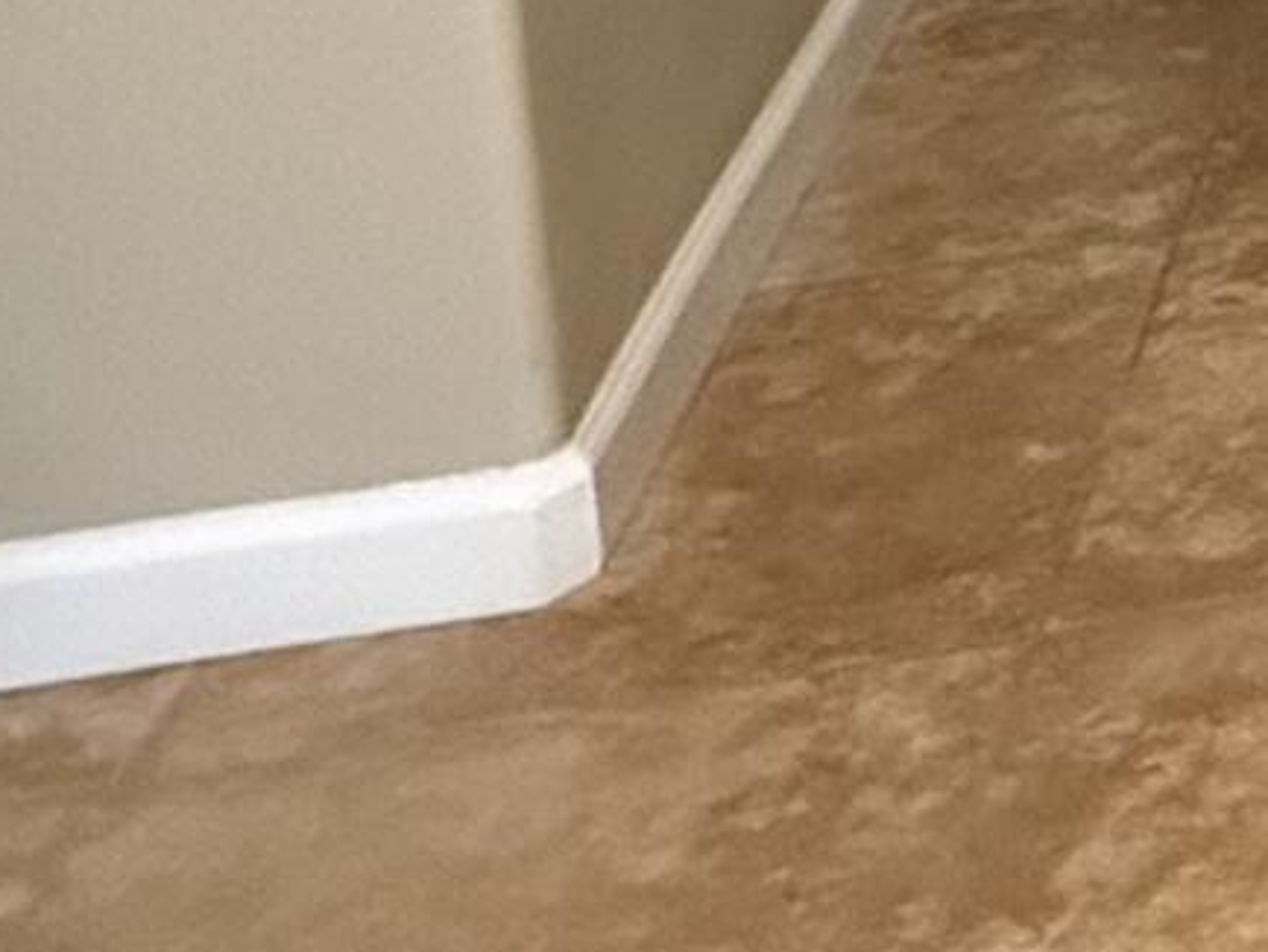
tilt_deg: -8.0
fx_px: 3554
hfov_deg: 14.4
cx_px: 2949
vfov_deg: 12.6
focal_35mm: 97
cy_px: -1169
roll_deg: -0.2
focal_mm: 2.22
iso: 1250
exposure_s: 1/60
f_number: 2.2
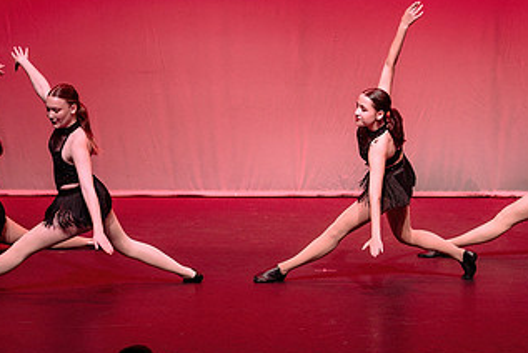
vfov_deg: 6.6
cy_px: 128
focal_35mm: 208
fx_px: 3053
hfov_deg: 9.9
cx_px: 273
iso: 1250
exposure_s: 1/500
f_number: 2.8
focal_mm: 90
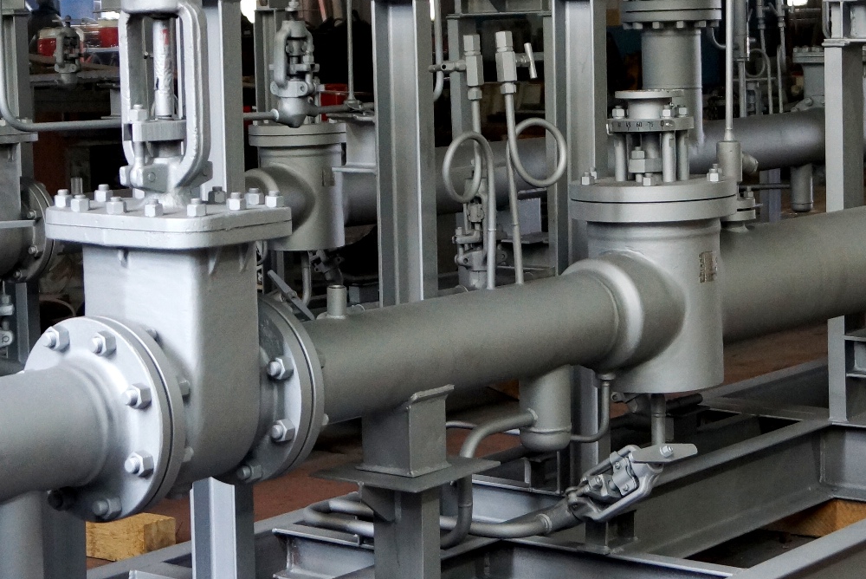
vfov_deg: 15.4
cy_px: 208
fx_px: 2142
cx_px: 475
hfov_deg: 22.8
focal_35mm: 89
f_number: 4.5
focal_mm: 28
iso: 800
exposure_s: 1/60
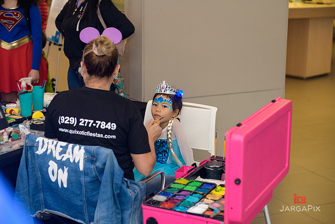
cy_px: 112
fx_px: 652
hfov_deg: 28.8
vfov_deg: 19.5
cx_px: 168
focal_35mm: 70
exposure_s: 1/125
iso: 800
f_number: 3.2
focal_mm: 70
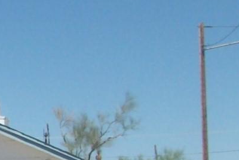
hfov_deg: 10.3
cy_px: 48
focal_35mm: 181
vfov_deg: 7.6
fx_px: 1202
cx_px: -261
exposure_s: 1/470
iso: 64
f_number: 5.5
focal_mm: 5.7
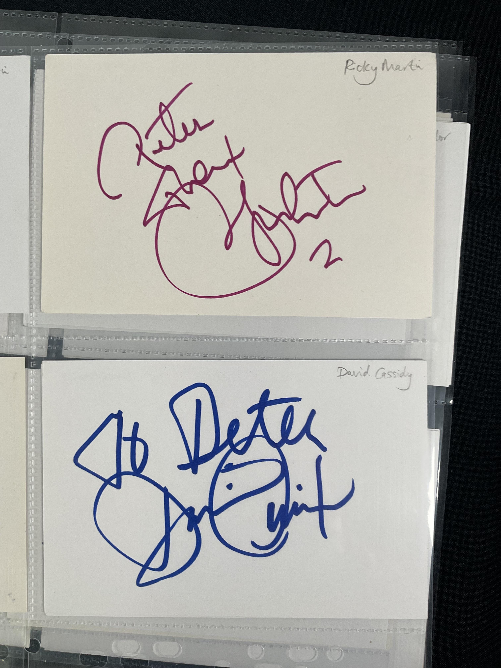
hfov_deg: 48.2
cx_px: 250
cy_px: 334
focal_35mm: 29
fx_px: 560
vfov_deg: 61.7
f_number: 1.8
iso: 40
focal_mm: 3
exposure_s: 1/120
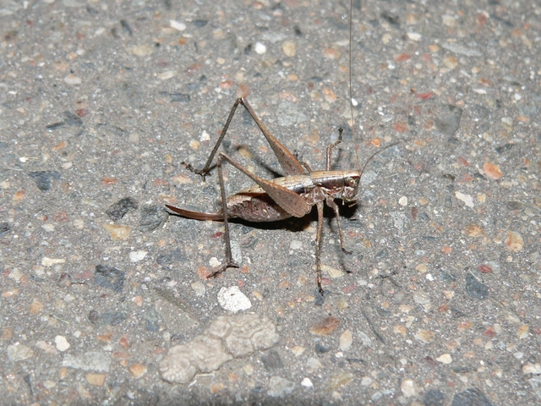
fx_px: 1235
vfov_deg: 18.7
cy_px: 203
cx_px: 270
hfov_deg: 24.7
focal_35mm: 79
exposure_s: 1/60
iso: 100
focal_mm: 13.2
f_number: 4
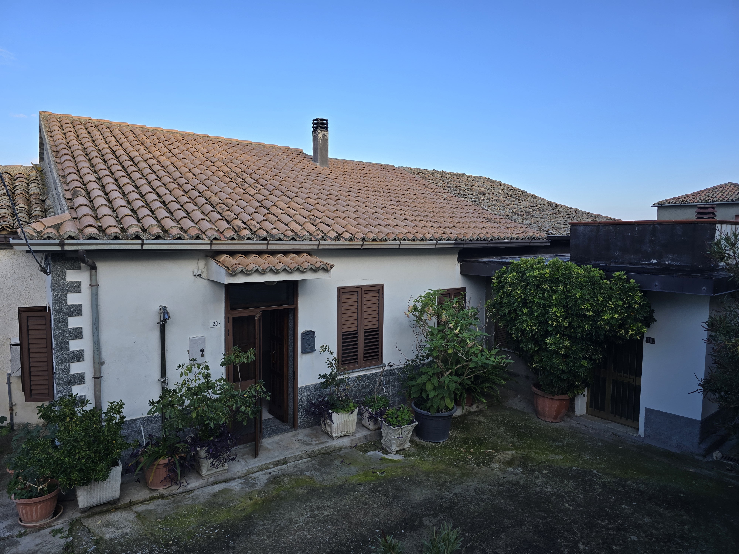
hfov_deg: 73.9
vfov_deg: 58.9
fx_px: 491
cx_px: 370
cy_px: 277
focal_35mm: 23
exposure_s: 1/326
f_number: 1.7
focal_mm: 6.3
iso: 12
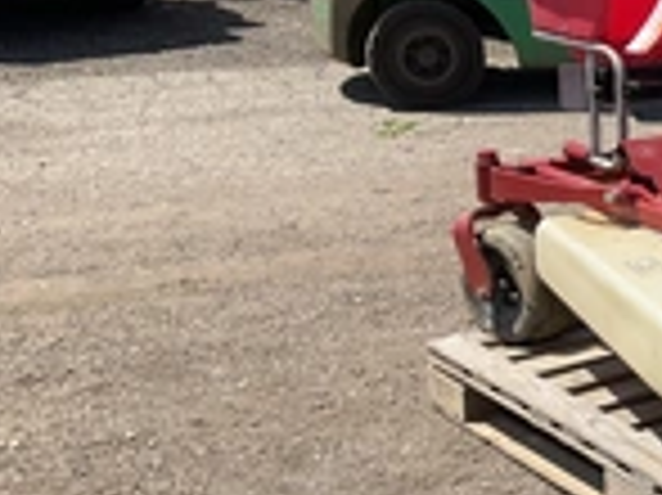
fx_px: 1510
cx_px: 892
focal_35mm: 79
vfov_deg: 18.6
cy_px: 256
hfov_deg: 21.9
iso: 25
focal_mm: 3
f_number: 1.8
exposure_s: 1/1342
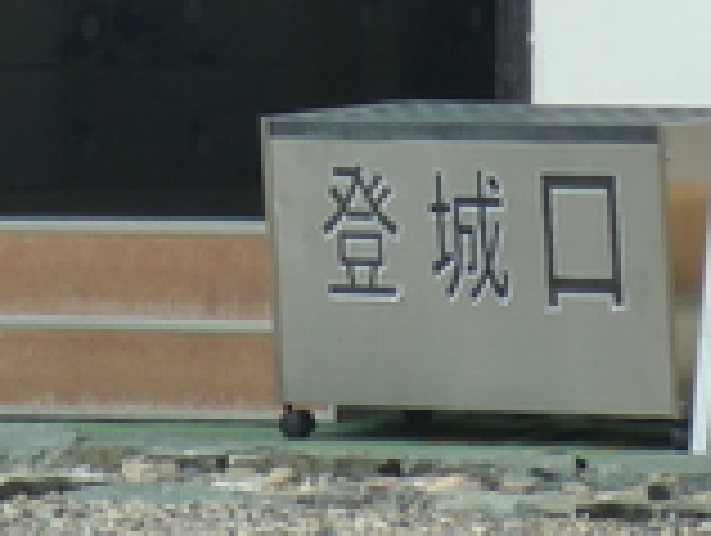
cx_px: -14
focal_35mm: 909
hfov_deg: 2.2
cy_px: -261
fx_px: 18699
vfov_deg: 1.6
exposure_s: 1/250
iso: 125
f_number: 4.9
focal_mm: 49.2
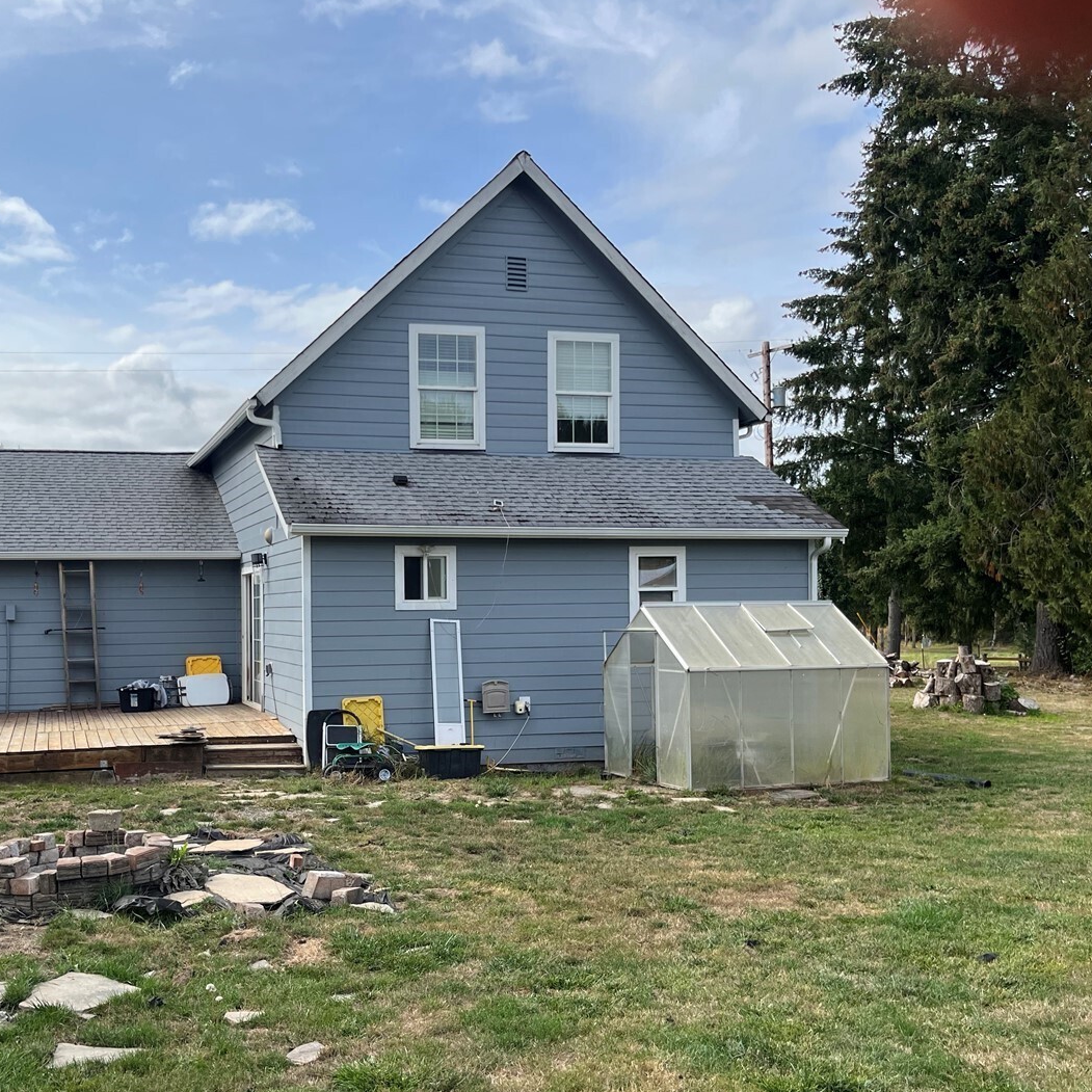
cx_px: 392
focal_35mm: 35
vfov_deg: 47.1
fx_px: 1249
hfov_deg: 46.7
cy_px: 615
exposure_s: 1/2463
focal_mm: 5.1
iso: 50
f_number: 1.6
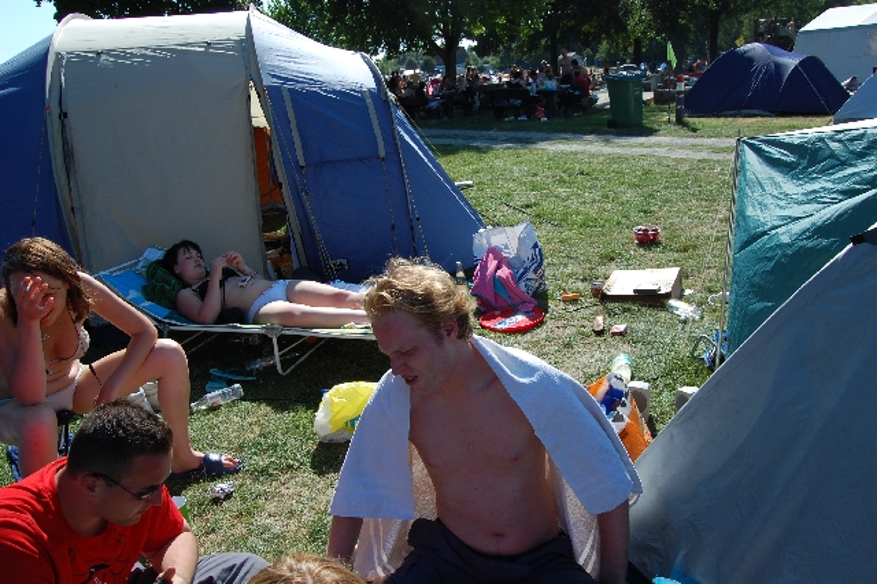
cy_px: 292
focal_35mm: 27
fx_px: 657
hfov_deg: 67.4
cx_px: 438
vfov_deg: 47.9
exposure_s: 1/320
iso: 200
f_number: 9
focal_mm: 18
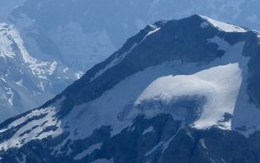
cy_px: 5
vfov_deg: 7.2
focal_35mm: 181
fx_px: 1283
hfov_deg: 11.6
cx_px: 95
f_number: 4.2
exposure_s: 1/1600
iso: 80
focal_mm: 10.3
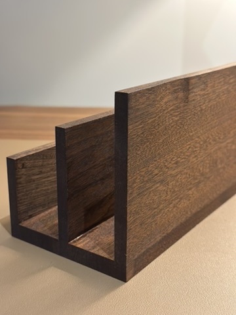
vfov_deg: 39.7
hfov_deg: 30.3
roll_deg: -1.5
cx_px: 118
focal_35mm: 48
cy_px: 158
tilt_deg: -17.9
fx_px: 436
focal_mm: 6.86
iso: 320
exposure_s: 1/50
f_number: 1.78
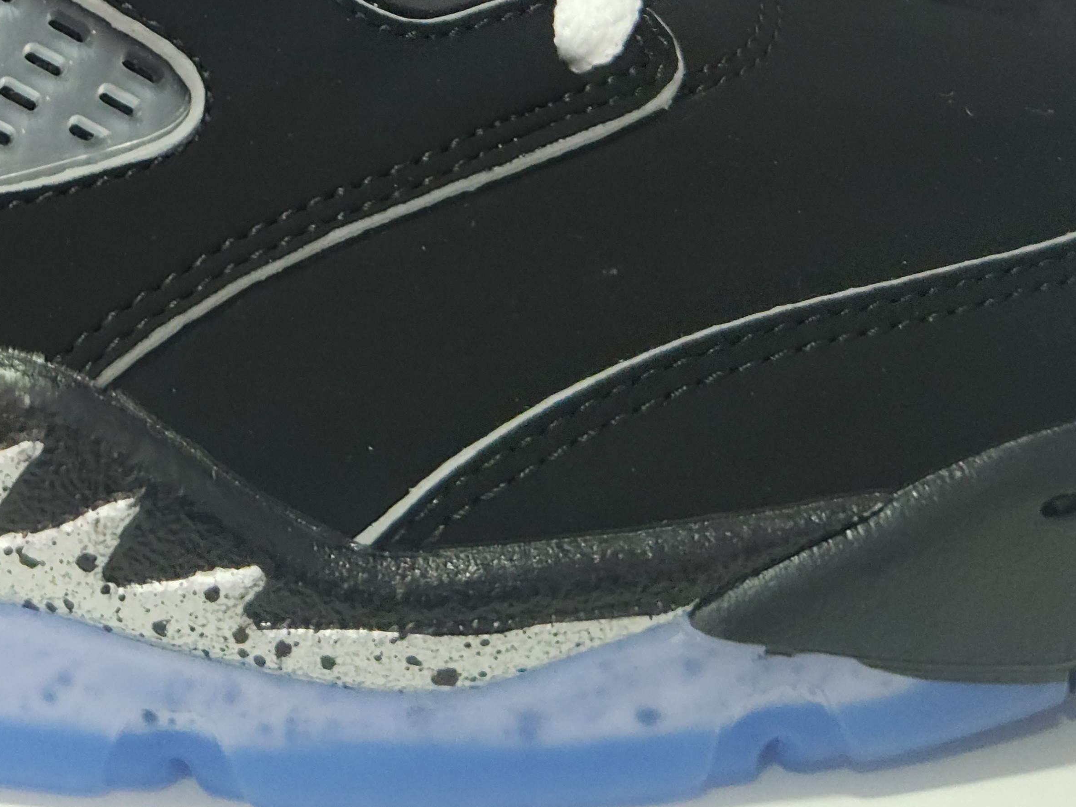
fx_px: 2456
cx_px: 62
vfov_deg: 16.8
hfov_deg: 23.9
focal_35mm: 79
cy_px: -428
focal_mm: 5.4
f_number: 1.8
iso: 200
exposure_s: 1/50
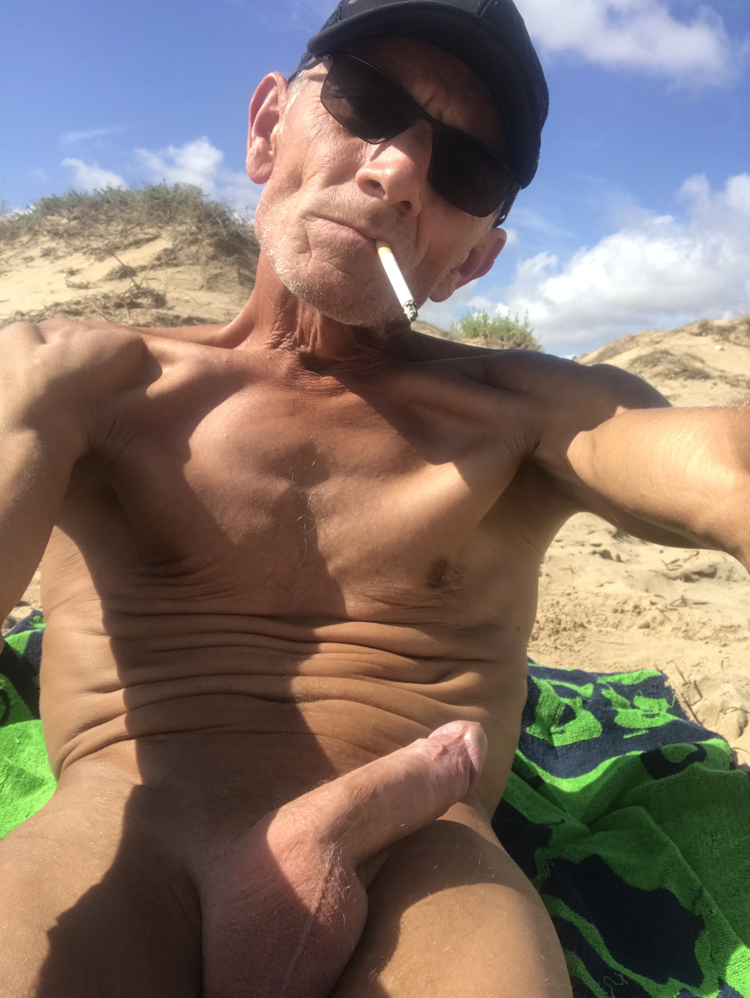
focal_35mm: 32
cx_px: 375
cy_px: 499
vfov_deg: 56.8
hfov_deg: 44.2
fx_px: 923
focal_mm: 2.87
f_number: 2.2
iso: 25
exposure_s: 1/852
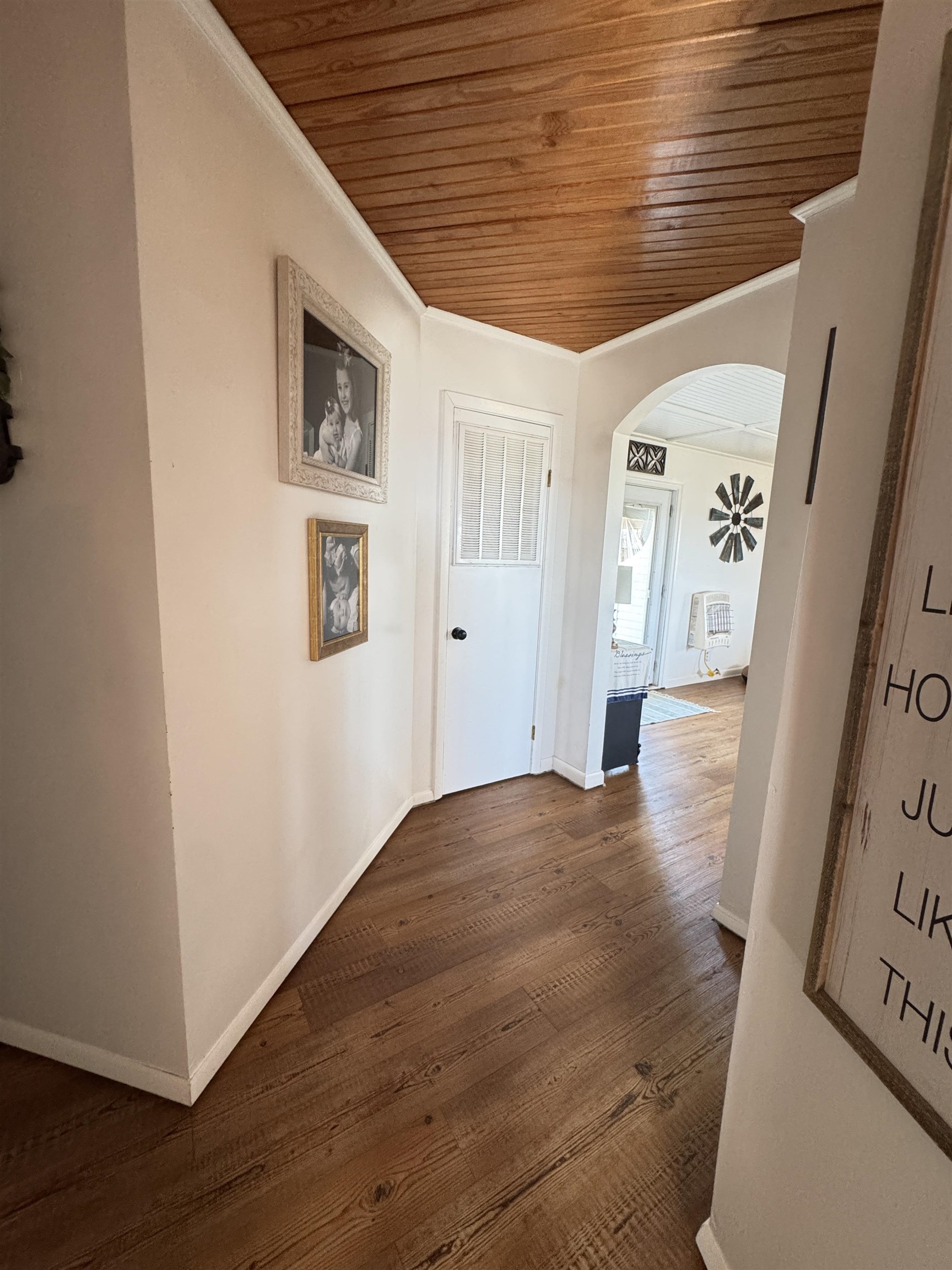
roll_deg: -2.3
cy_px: 635
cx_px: 476
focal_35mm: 14
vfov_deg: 102.1
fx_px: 513
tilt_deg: -9.5
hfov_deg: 85.7
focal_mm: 2.22
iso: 400
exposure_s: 1/60
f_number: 2.2
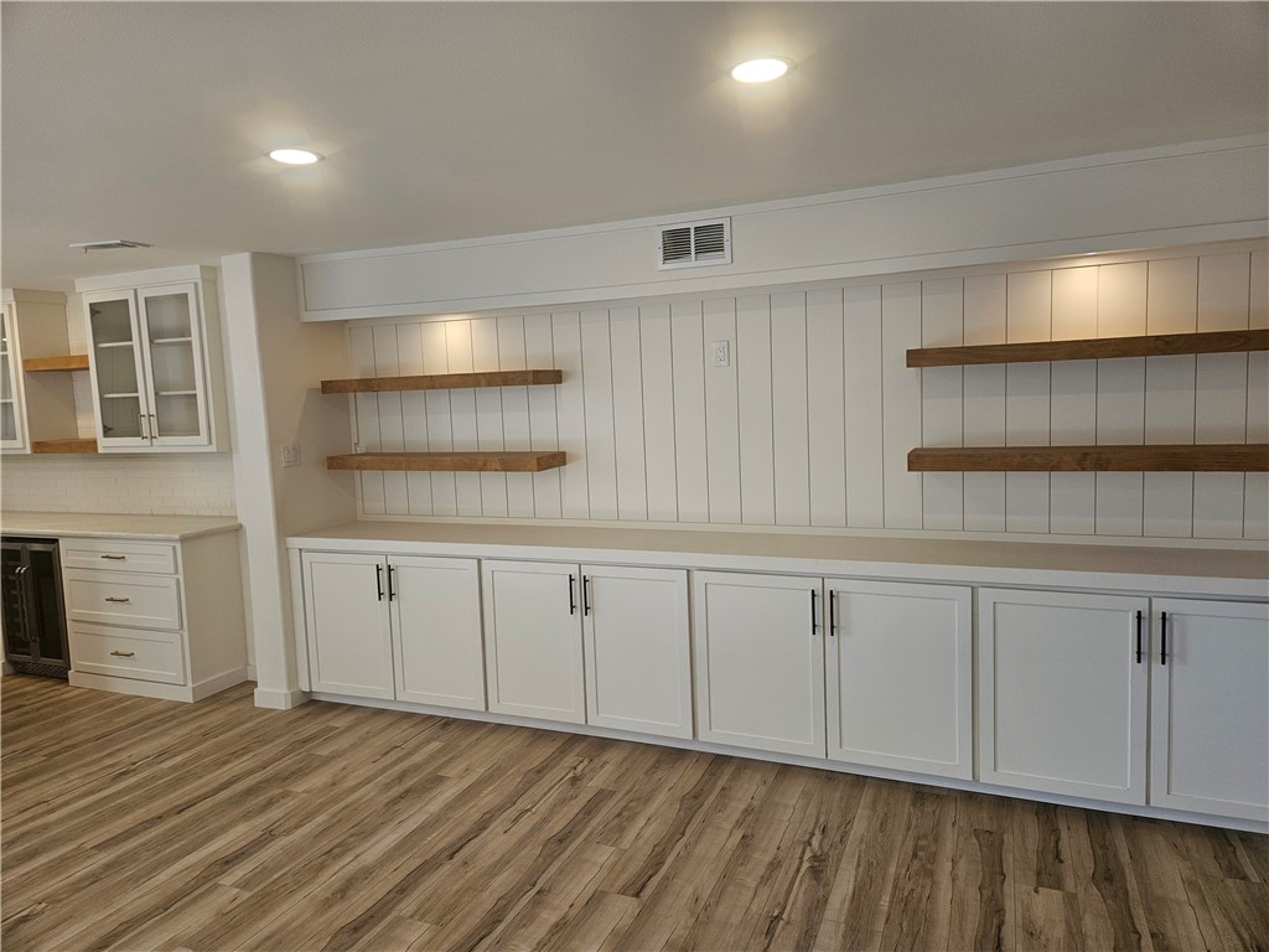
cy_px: 476
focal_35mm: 23
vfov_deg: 58.9
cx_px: 634
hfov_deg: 73.9
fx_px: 843
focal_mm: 5.4
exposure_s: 1/120
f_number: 1.8
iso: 64
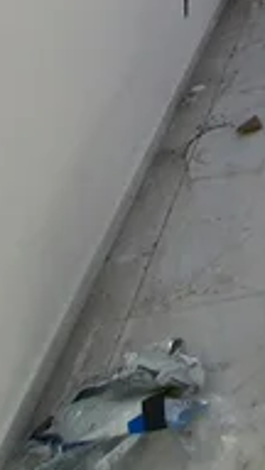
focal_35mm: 61
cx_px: 577
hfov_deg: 14.9
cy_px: -231
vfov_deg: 25.8
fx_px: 762
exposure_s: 1/390
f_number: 2.2
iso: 50
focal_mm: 1.74
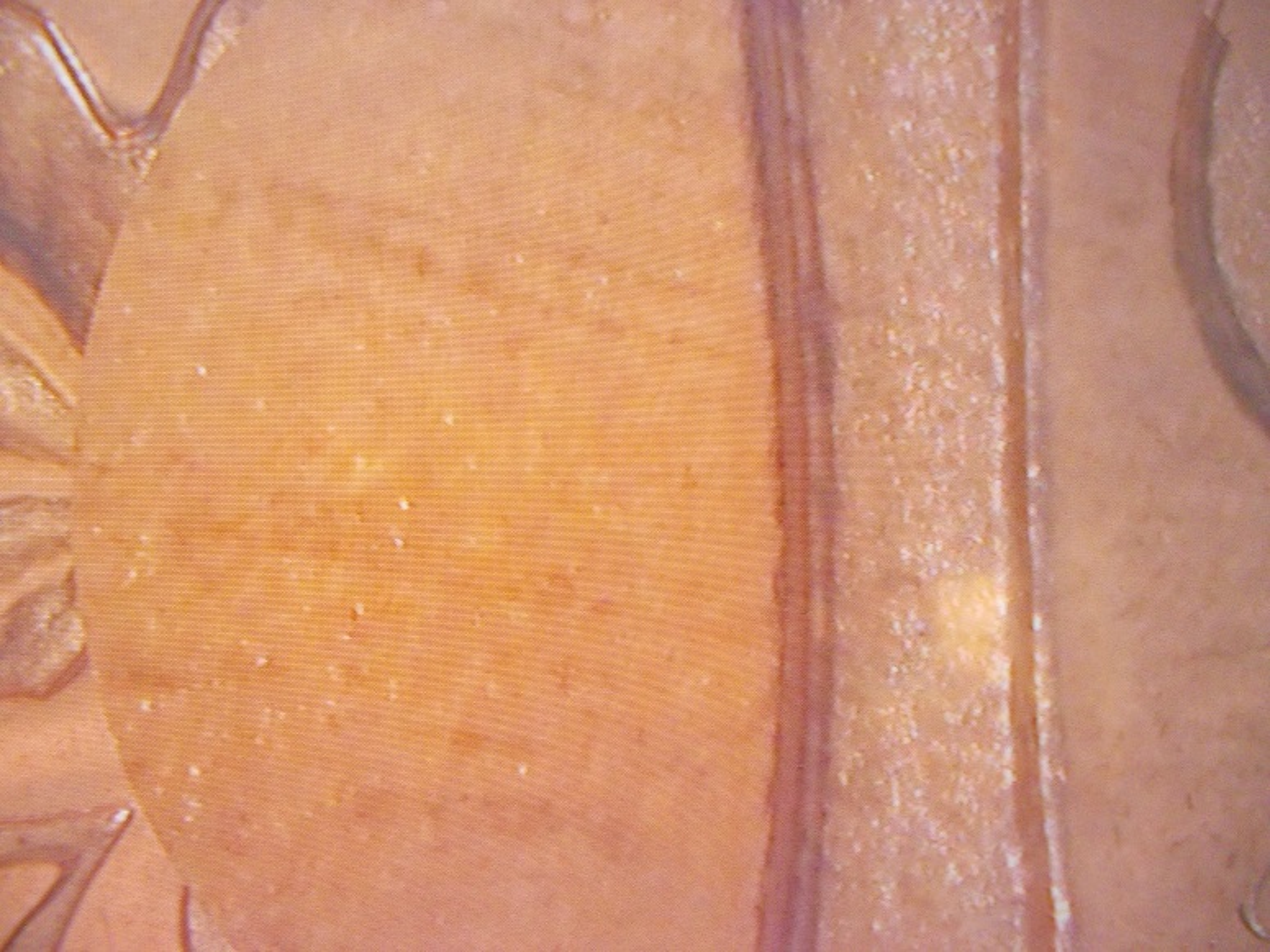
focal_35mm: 29
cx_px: 635
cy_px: 476
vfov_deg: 48.2
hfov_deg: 61.7
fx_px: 1064
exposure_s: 1/25
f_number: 3.3
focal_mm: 4.1
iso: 250
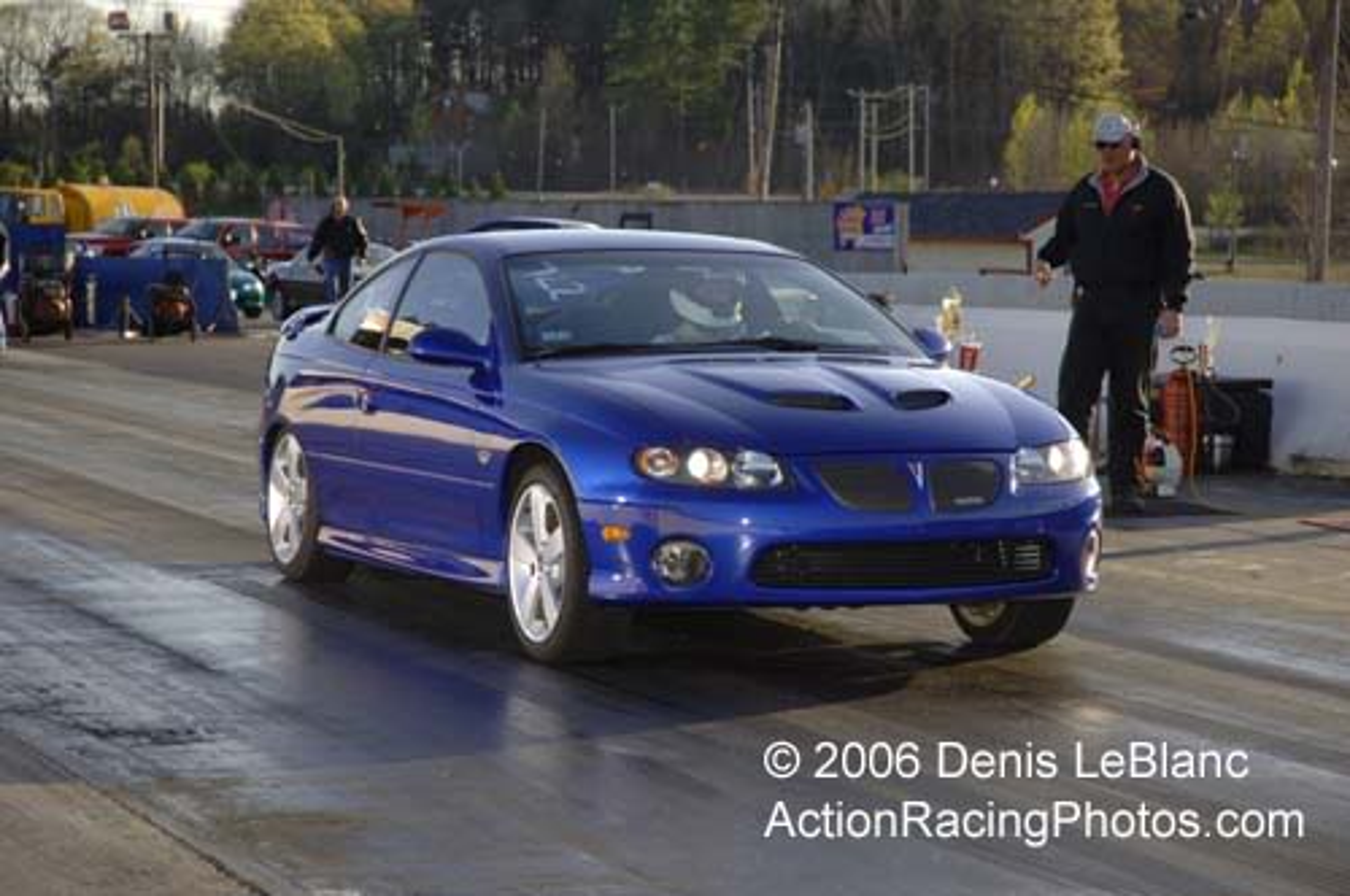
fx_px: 3932
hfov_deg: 19.5
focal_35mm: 105
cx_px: 675
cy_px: 448
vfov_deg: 13.0
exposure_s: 1/400
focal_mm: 70
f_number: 5.6
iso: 200
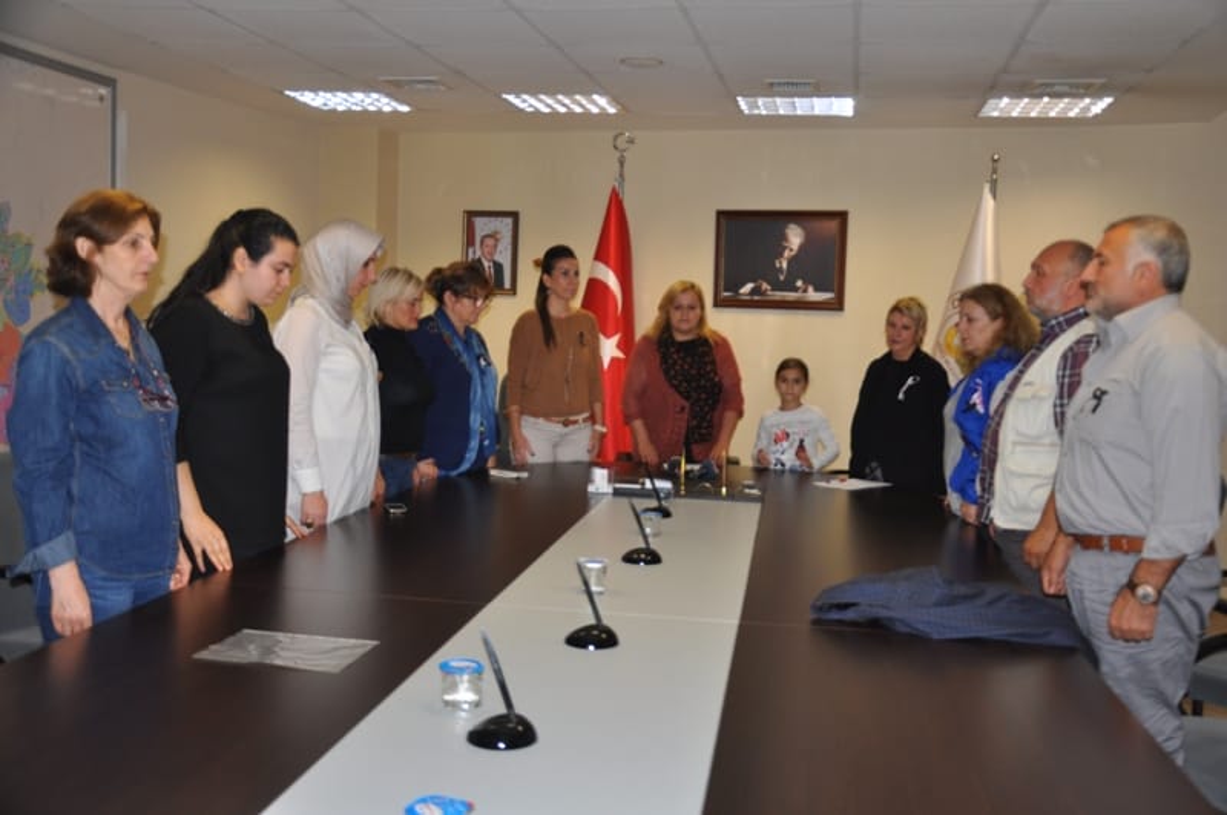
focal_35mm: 36
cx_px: 614
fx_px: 1225
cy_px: 408
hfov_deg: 53.2
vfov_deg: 36.8
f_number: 3.8
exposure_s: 1/60
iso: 200
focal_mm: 24
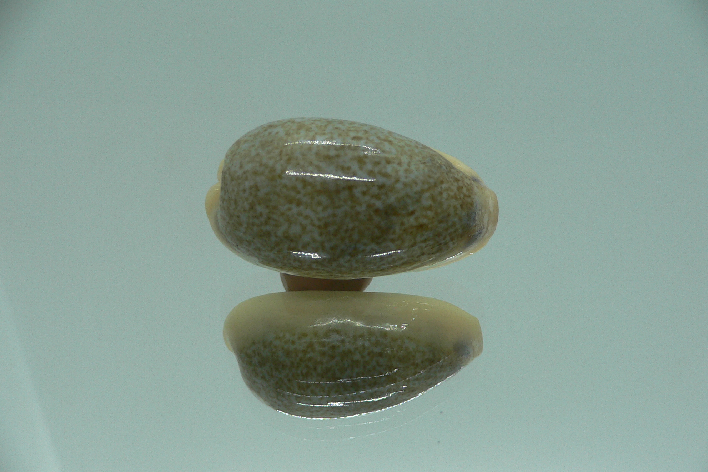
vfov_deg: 35.9
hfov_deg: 51.9
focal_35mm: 37
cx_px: 355
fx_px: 728
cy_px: 255
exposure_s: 1/60
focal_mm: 4.6
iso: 80
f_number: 2.8
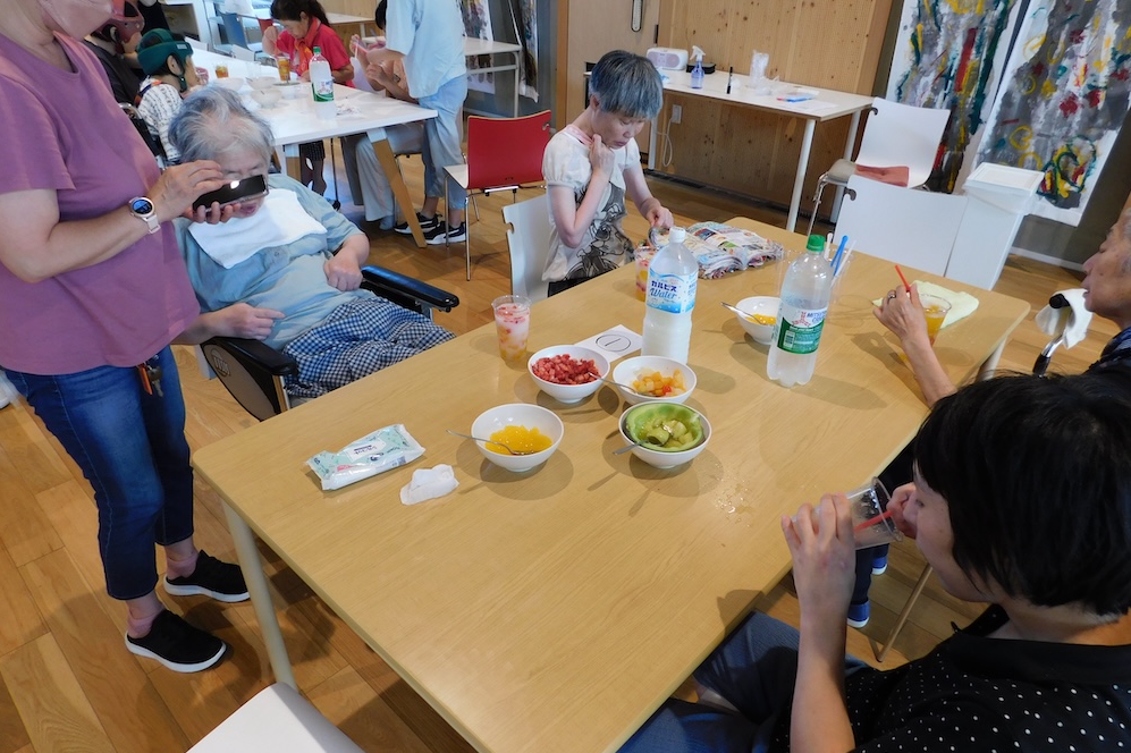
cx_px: 565
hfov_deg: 73.8
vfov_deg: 53.0
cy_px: 407
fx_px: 754
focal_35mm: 24
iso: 125
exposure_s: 1/40
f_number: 3
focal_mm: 4
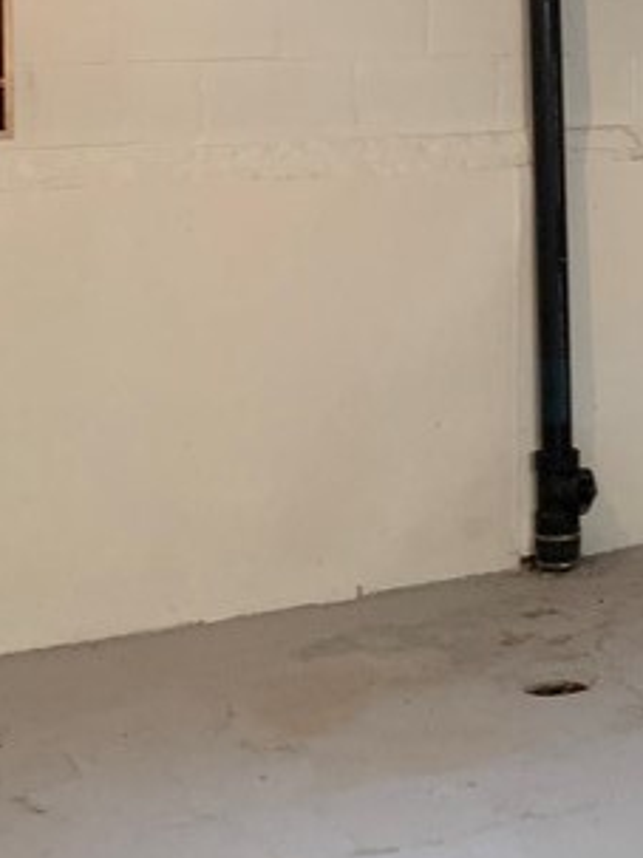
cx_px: 943
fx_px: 2181
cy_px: 119
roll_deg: -0.9
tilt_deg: -2.4
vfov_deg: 21.8
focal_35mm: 88
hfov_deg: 15.5
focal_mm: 4.25
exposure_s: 1/60
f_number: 1.8
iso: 250
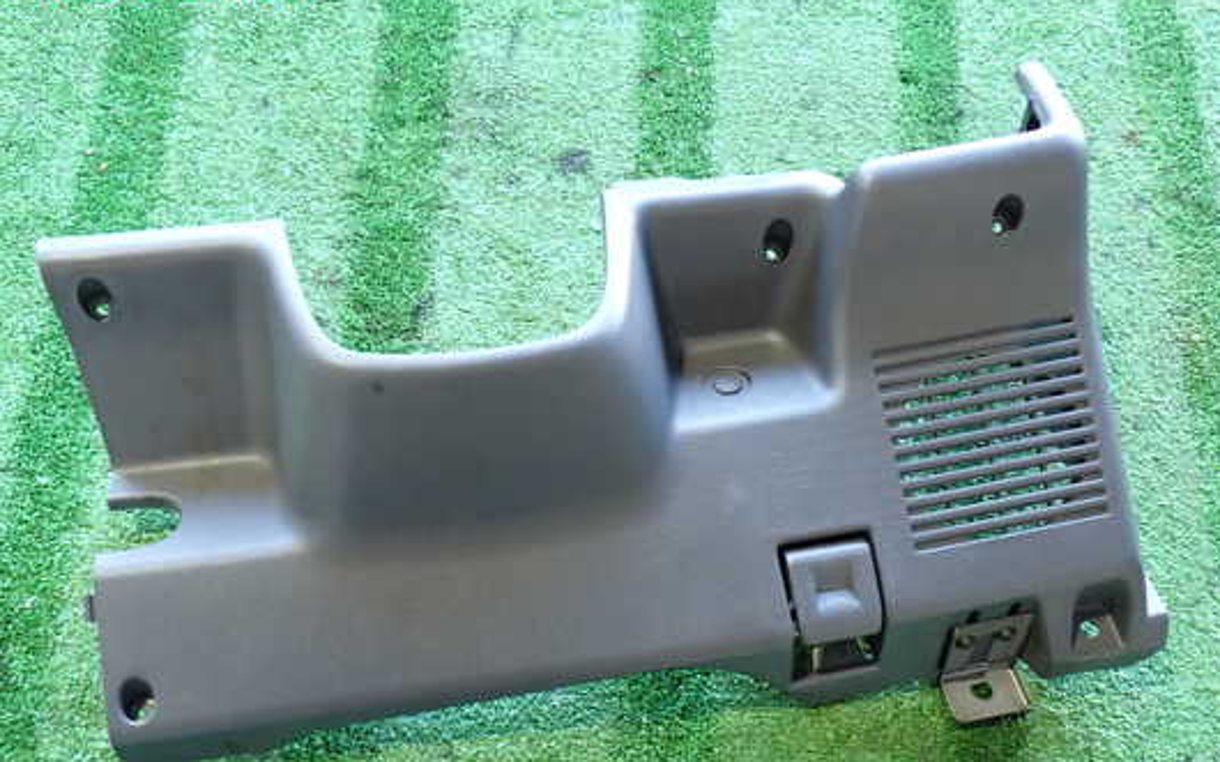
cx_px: 578
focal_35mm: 36
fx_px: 1197
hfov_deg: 54.0
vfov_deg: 35.1
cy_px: 472
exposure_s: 1/30
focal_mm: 5.4
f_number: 2.3
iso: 320
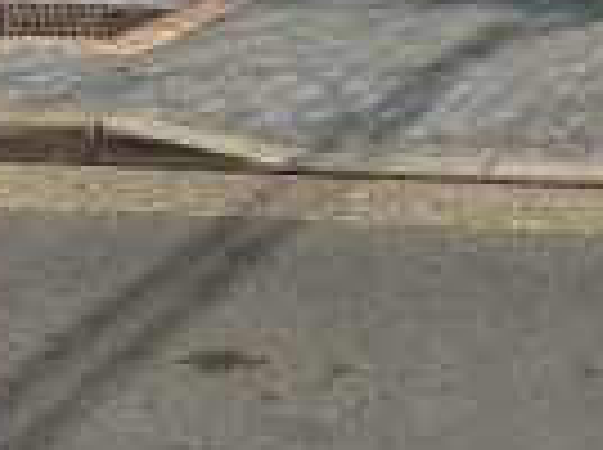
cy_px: -536
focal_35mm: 115
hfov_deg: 14.9
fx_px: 2000
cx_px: 1089
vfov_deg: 11.2
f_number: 3.2
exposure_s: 1/800
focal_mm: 4.3
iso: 80
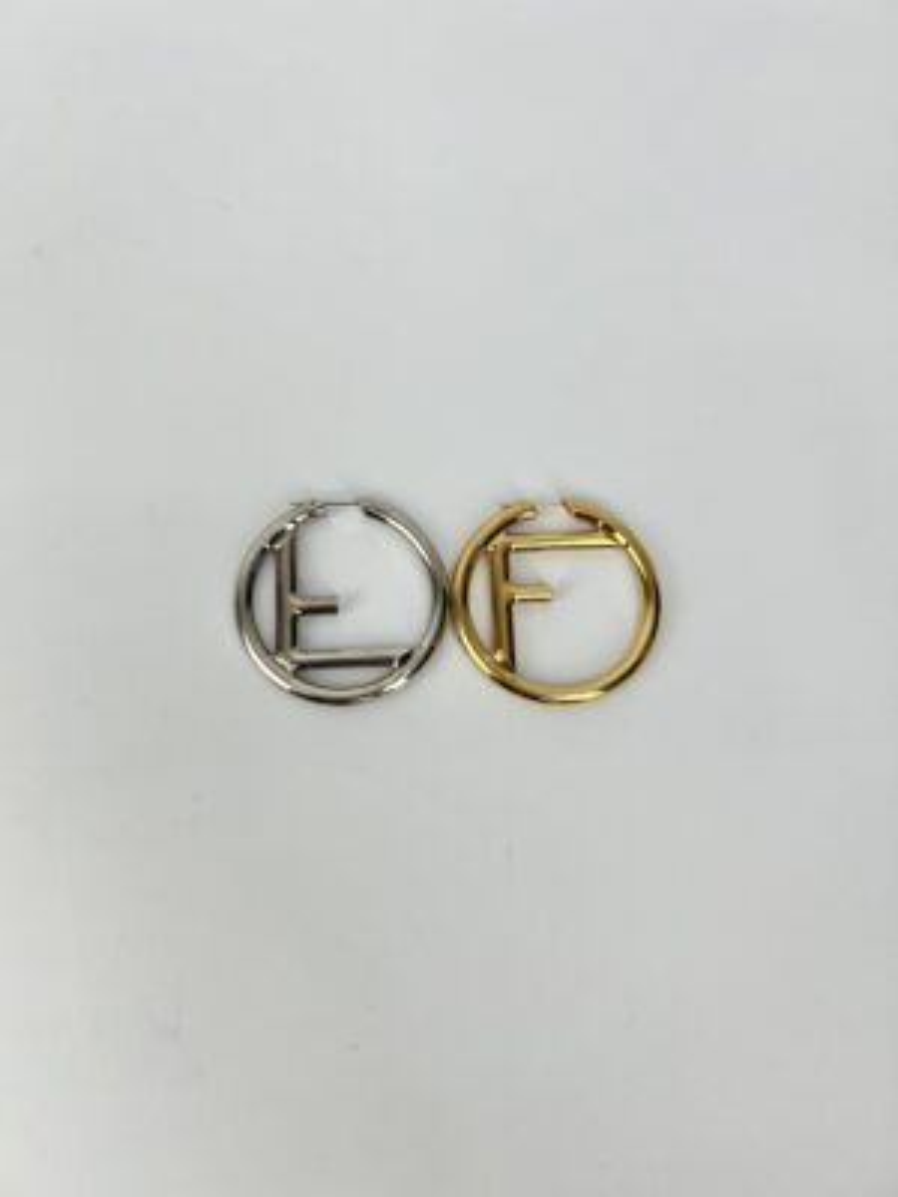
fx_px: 899
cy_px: 598
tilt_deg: -78.1
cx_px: 449
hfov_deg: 53.1
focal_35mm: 26
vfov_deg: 67.3
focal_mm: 5.7
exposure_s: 1/198
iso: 40
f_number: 1.5
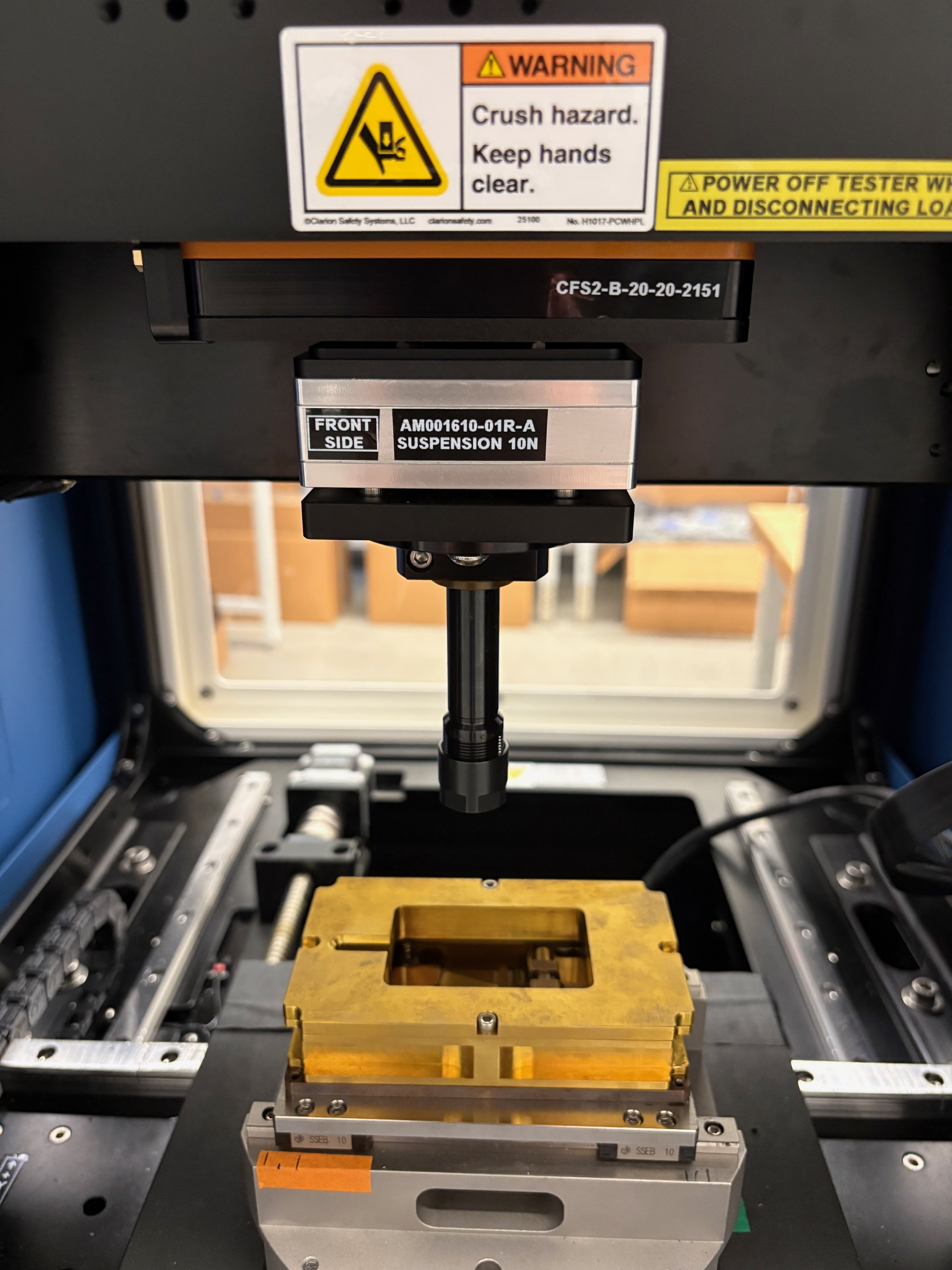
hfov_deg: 53.1
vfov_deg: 67.3
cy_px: 635
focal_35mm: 26
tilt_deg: -19.6
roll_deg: -0.7
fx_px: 953
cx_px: 476
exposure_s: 1/60
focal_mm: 5.96
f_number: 1.6
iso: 320
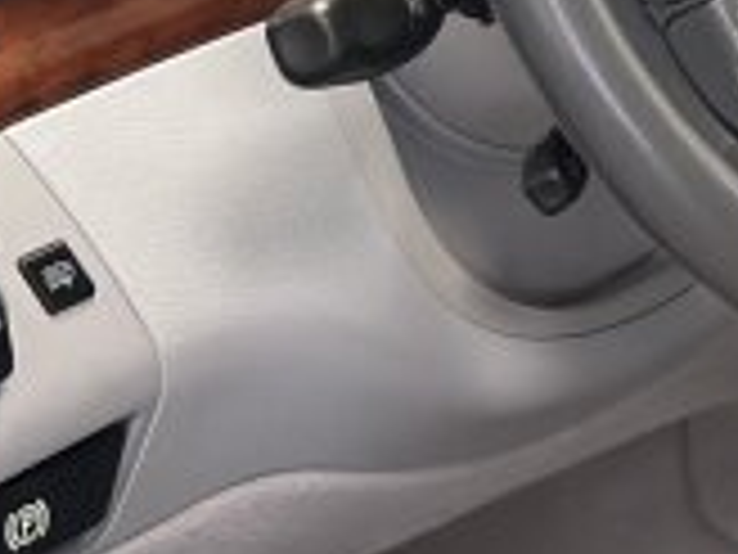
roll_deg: -0.9
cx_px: 1372
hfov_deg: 10.0
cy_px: -180
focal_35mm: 187
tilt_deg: -18.0
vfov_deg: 7.8
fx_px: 3987
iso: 400
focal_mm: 6.86
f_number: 1.78
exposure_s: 1/59
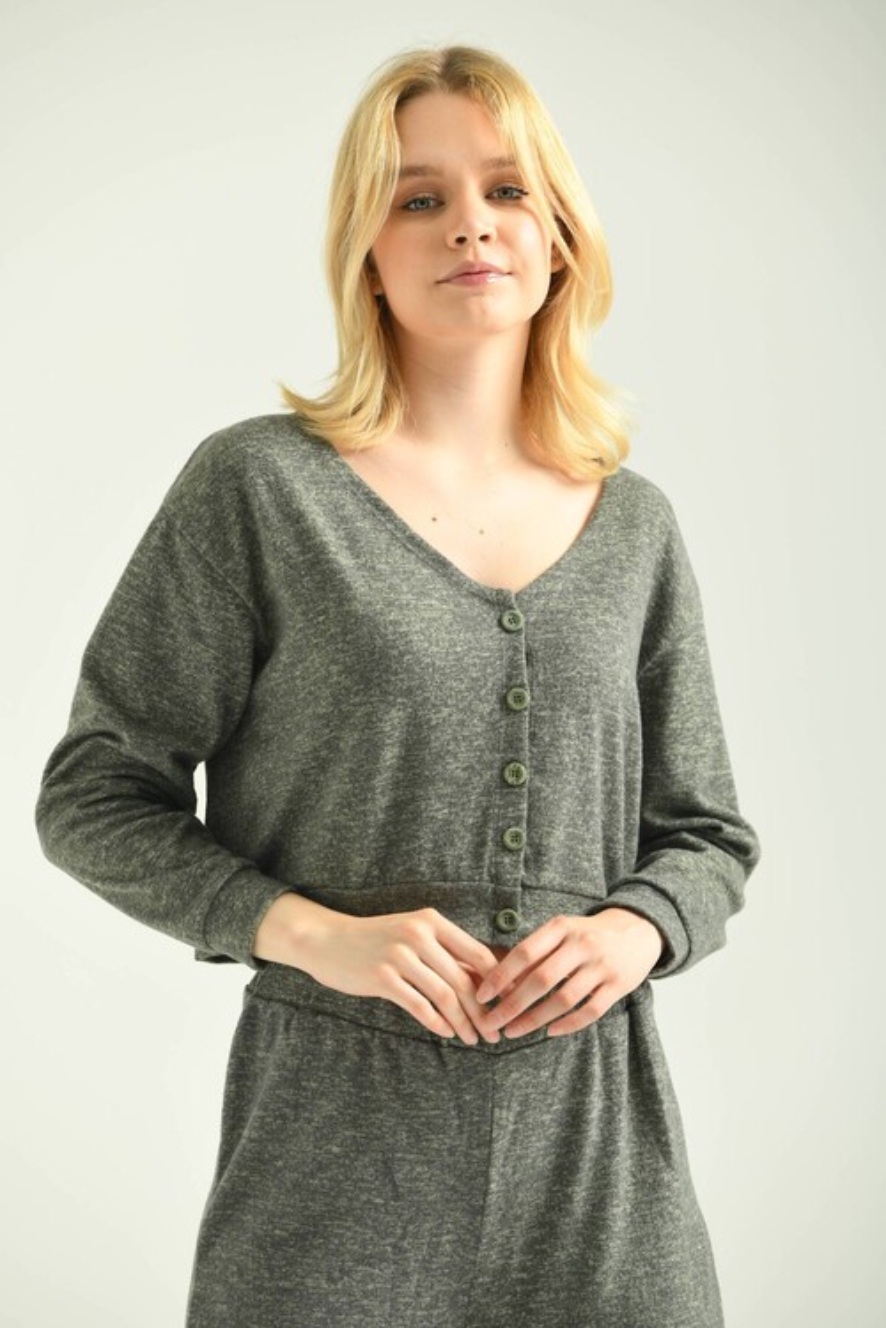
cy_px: 664
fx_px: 6644
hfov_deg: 7.6
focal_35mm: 180
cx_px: 443
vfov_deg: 11.4
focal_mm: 180
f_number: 5.6
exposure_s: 1/160
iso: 125
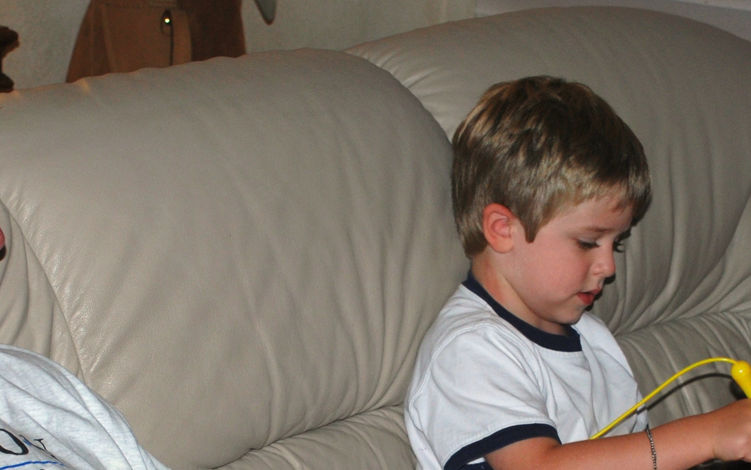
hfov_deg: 16.2
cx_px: 407
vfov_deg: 10.1
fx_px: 2645
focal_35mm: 129
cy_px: 460
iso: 200
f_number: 4.5
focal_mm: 35
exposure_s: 1/60
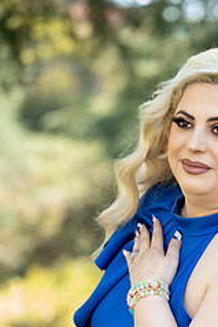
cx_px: 193
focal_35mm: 162
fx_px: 1474
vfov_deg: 12.6
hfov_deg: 8.4
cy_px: 256
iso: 400
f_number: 2.8
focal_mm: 86
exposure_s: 1/200
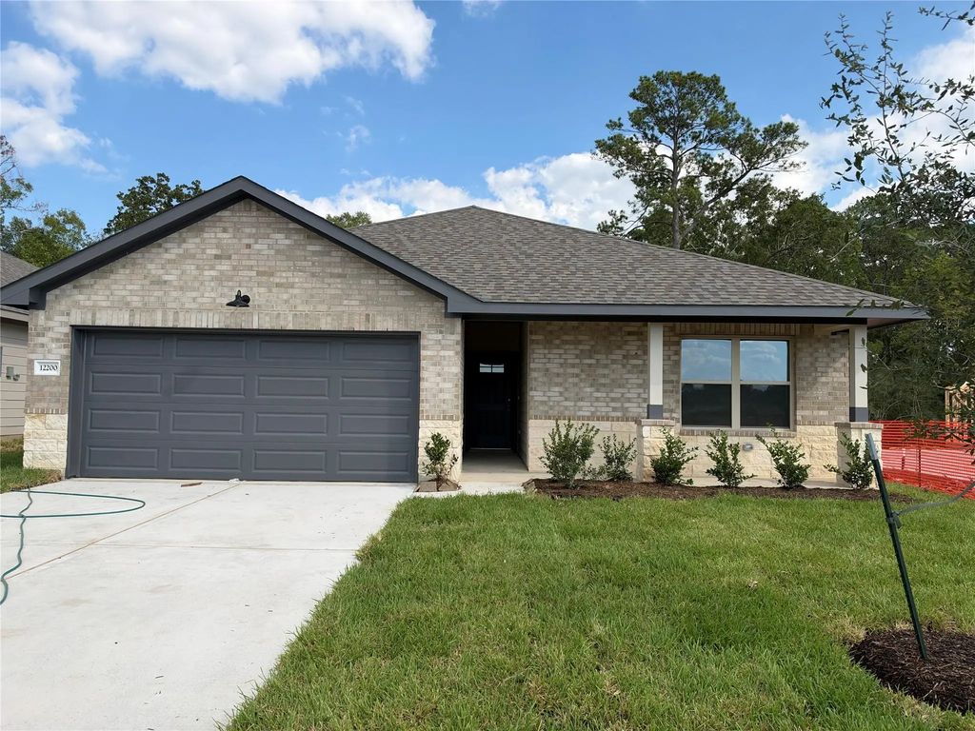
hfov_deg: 71.6
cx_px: 488
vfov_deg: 56.8
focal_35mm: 24
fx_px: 676
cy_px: 366
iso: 64
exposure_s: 1/2865
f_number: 1.8
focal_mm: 6.93
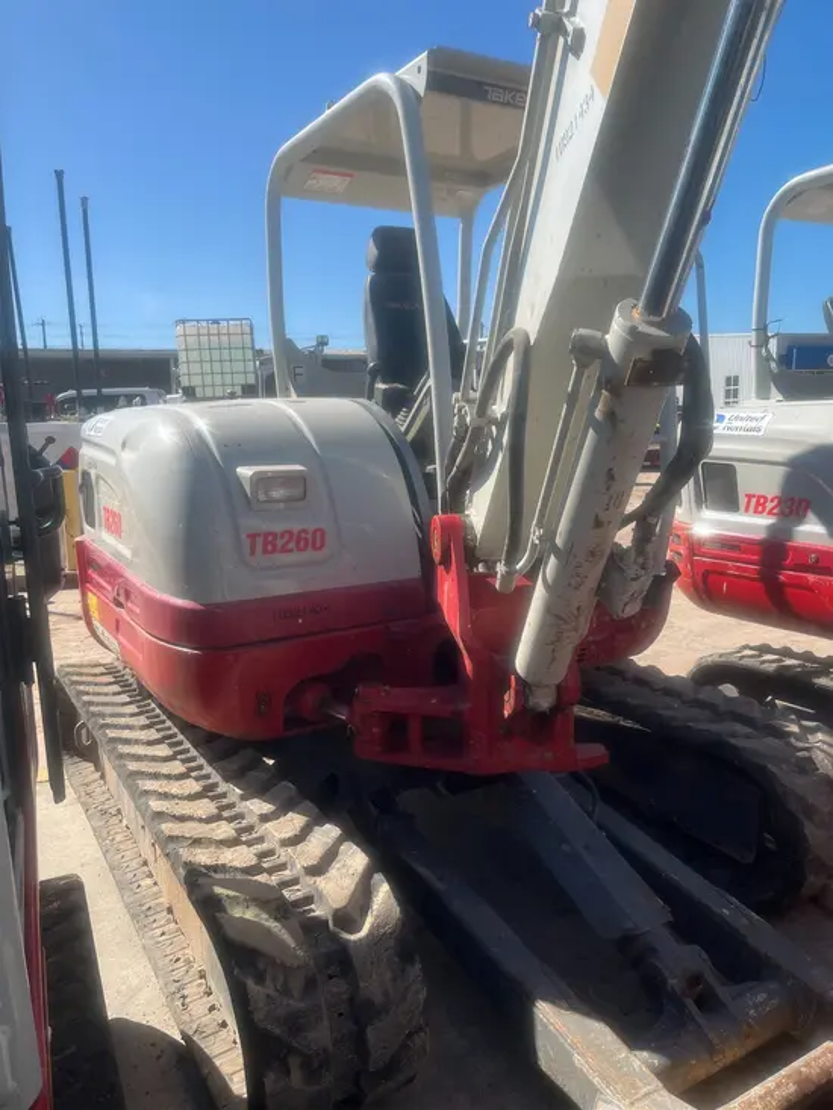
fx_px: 834
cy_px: 555
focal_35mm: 26
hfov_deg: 53.1
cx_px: 416
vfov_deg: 67.3
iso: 50
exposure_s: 1/2571
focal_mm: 5.1
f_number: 1.6
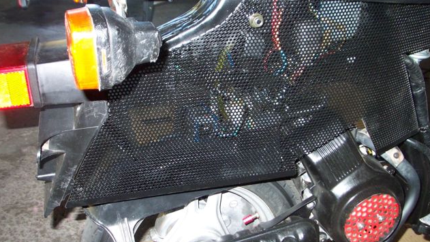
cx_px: 215
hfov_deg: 48.4
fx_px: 479
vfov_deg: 28.3
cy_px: 131
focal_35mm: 42
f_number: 3.9
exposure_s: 1/60
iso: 200
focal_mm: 6.3
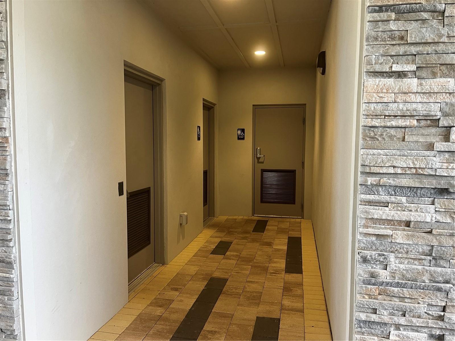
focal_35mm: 26
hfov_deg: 67.3
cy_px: 170
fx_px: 342
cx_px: 228
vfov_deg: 53.1
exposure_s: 1/97
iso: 125
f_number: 1.6
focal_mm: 5.1
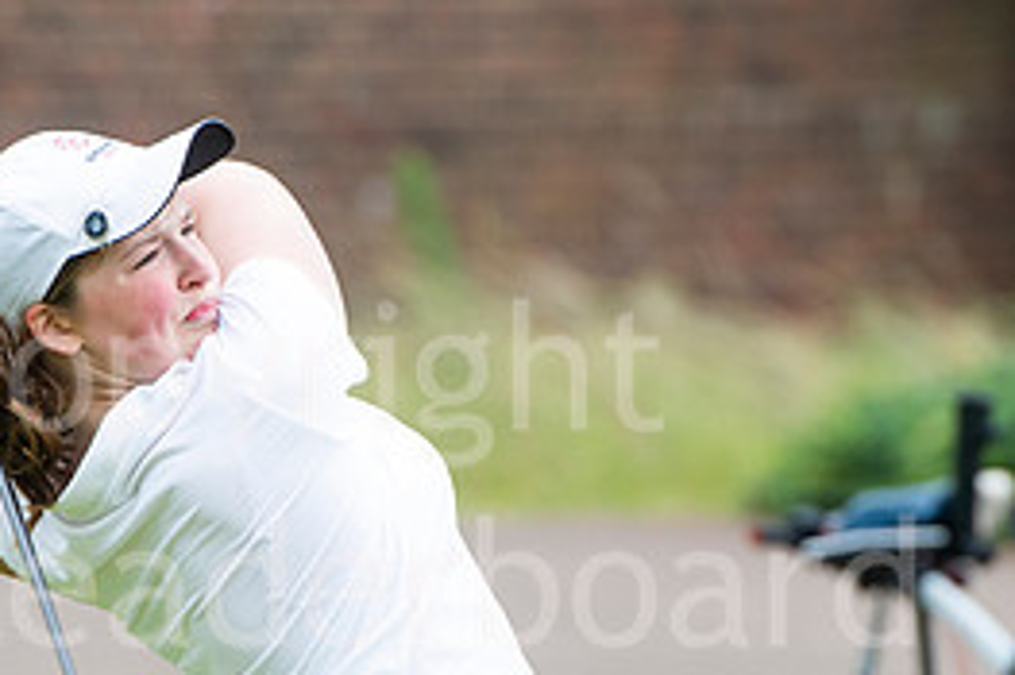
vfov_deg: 2.1
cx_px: 425
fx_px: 18652
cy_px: 619
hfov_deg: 3.1
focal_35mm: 662
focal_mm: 200
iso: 640
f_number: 4
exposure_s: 1/1250
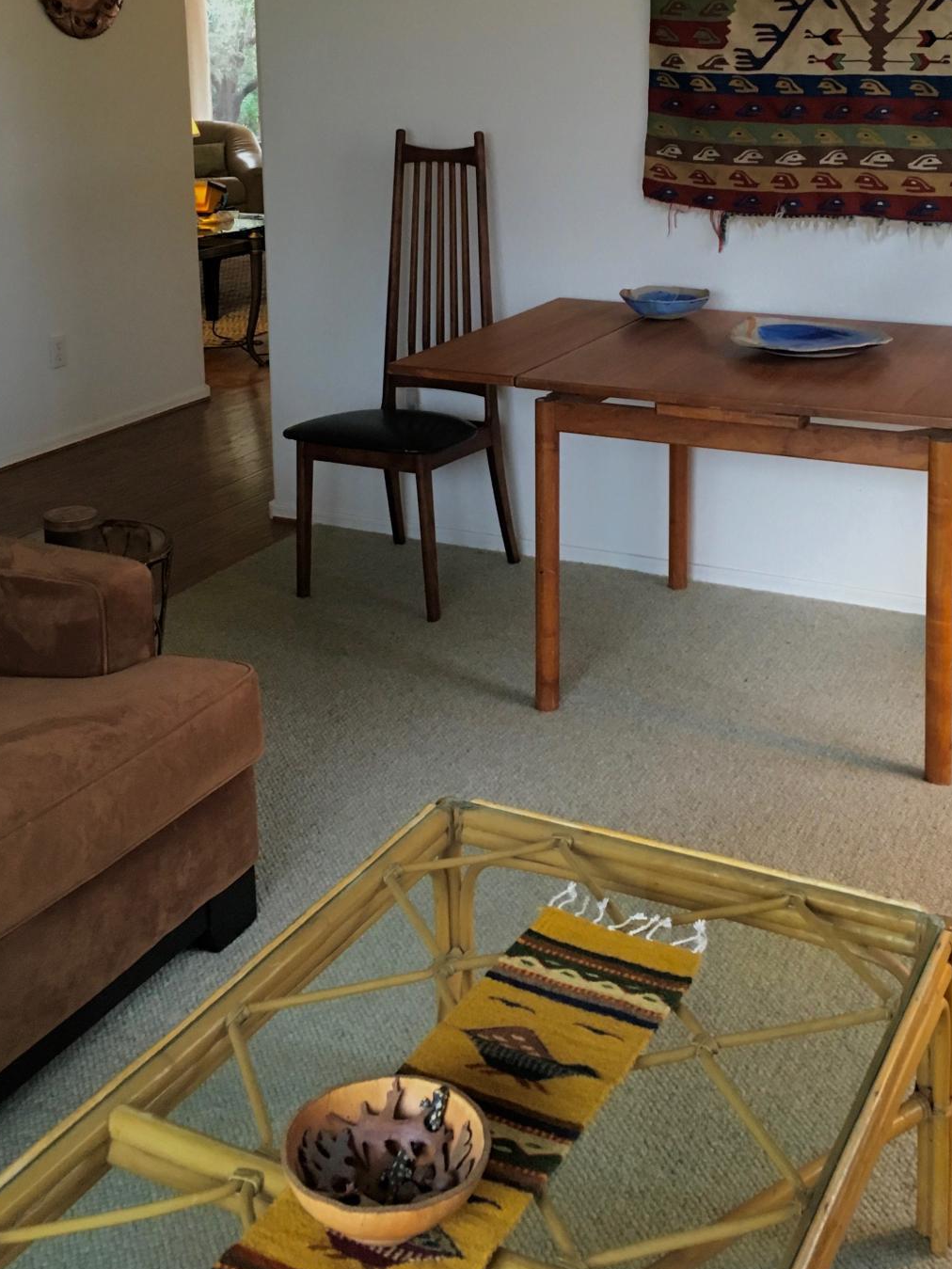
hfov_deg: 33.6
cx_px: 527
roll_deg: +0.6
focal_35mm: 43
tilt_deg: -10.4
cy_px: 335
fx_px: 1577
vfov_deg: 42.6
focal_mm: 4.15
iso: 125
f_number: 2.2
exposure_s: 1/30
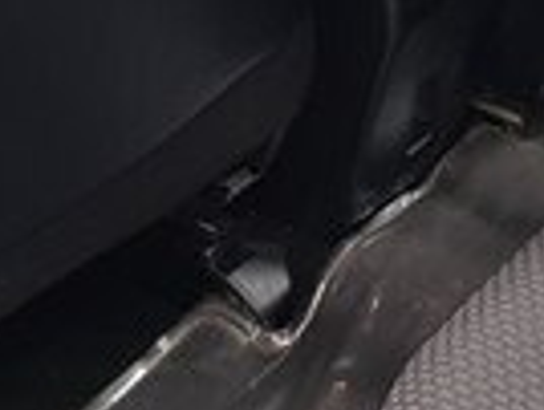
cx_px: 593
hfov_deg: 15.0
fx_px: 2015
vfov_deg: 11.2
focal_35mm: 128
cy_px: -177
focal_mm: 4.2
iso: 40
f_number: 1.7
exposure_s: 1/53
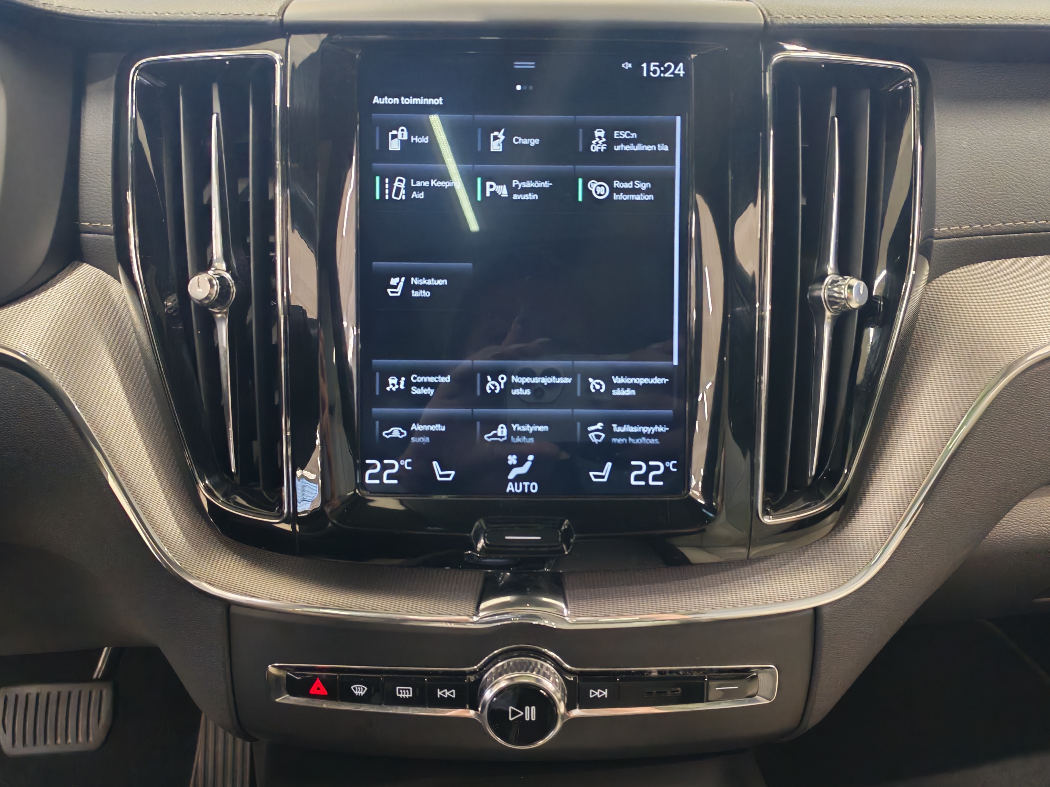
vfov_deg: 42.9
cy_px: 394
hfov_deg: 55.4
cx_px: 525
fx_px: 1001
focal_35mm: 33
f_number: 1.9
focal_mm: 6.12
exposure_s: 1/50
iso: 2500
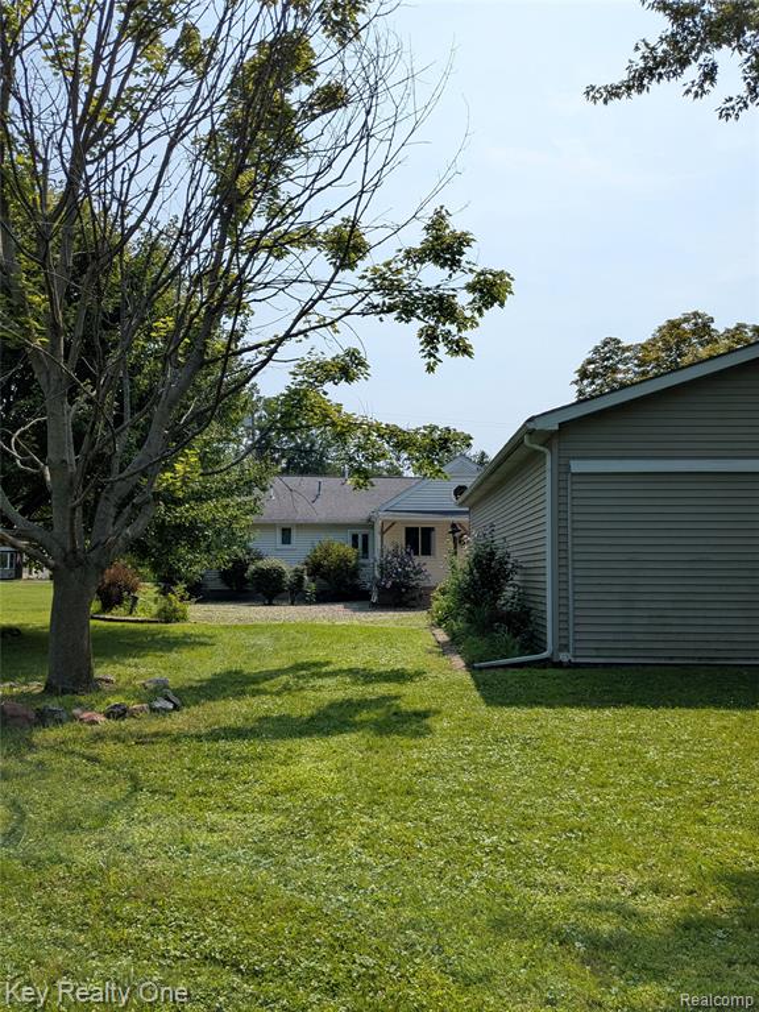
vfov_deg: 65.3
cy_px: 506
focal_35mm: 27
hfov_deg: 51.4
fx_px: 789
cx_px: 380
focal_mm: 4.38
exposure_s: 1/4673
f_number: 1.73
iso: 48
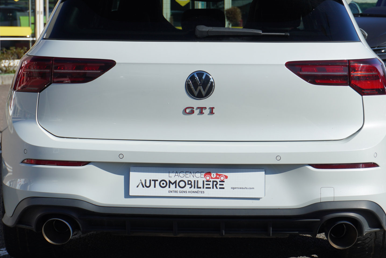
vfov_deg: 15.3
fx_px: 962
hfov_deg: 22.7
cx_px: 196
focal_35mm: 90
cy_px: 99
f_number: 5.6
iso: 100
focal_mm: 43
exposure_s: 1/400
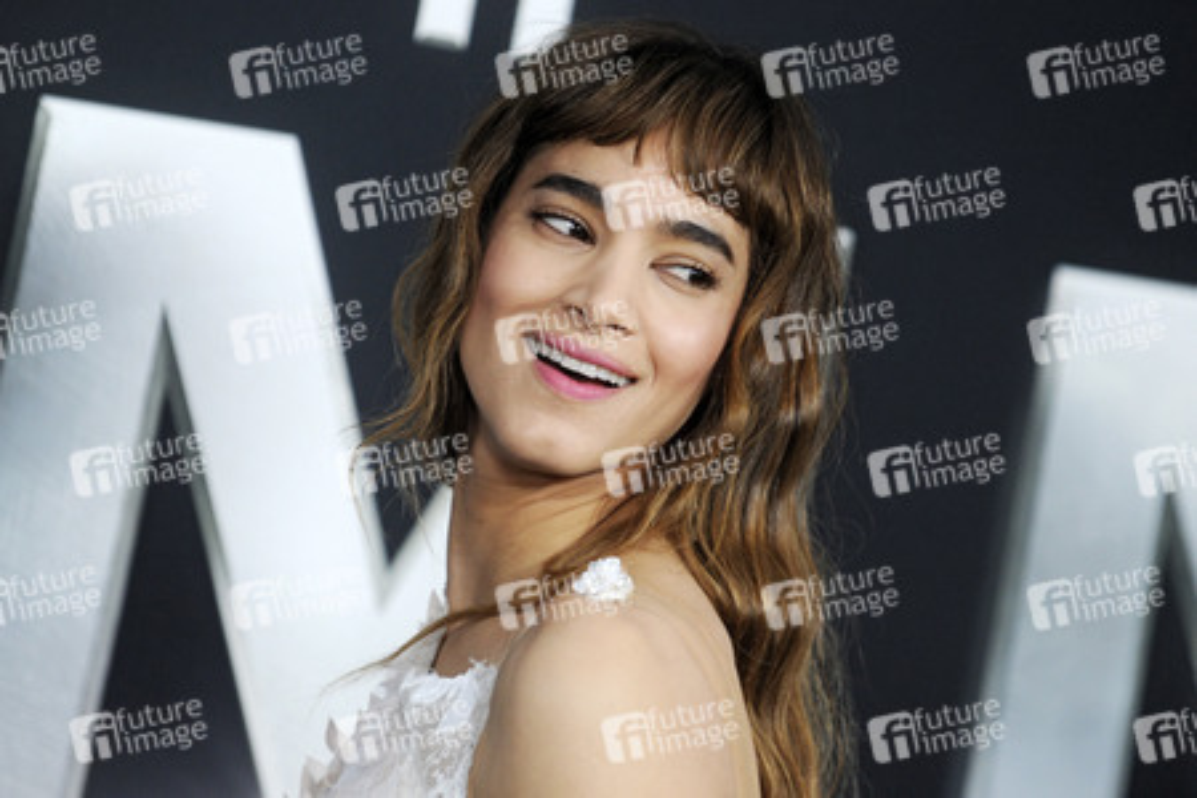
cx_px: 598
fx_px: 6649
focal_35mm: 200
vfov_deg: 6.9
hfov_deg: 10.3
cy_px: 399
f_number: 4
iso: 1600
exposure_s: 1/800
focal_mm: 200
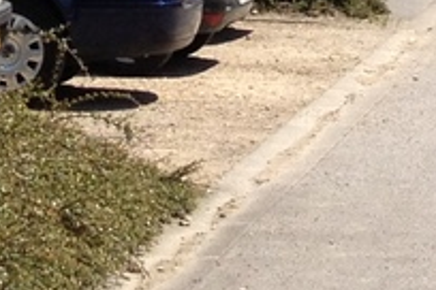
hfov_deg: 7.2
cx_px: 252
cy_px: -964
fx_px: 3451
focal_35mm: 285
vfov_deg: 4.4
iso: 50
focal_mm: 4.28
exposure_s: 1/1346
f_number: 2.4
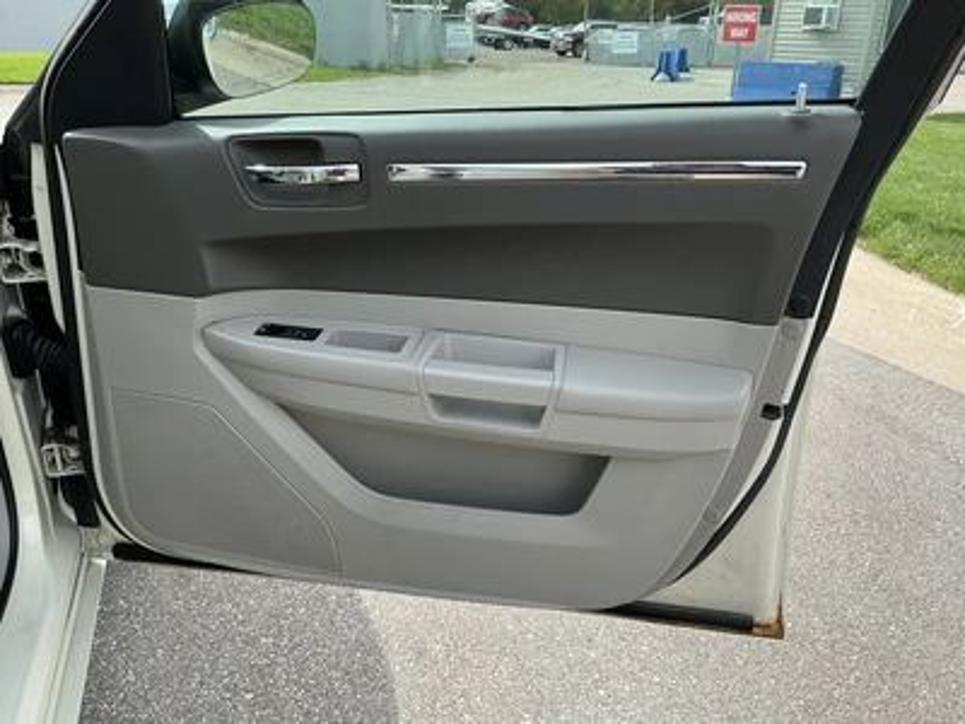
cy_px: 362
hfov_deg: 63.4
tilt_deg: -21.2
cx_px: 482
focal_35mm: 28
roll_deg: -1.4
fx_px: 781
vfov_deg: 49.7
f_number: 1.8
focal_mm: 3
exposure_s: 1/642
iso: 25
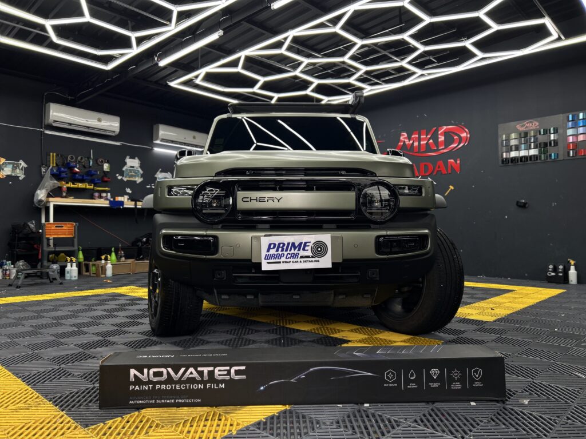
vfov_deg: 53.1
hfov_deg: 67.3
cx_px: 293
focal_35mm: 26
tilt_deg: +0.9
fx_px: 440
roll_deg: +0.6
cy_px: 220
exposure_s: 1/171
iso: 64
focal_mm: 5.7
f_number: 1.5
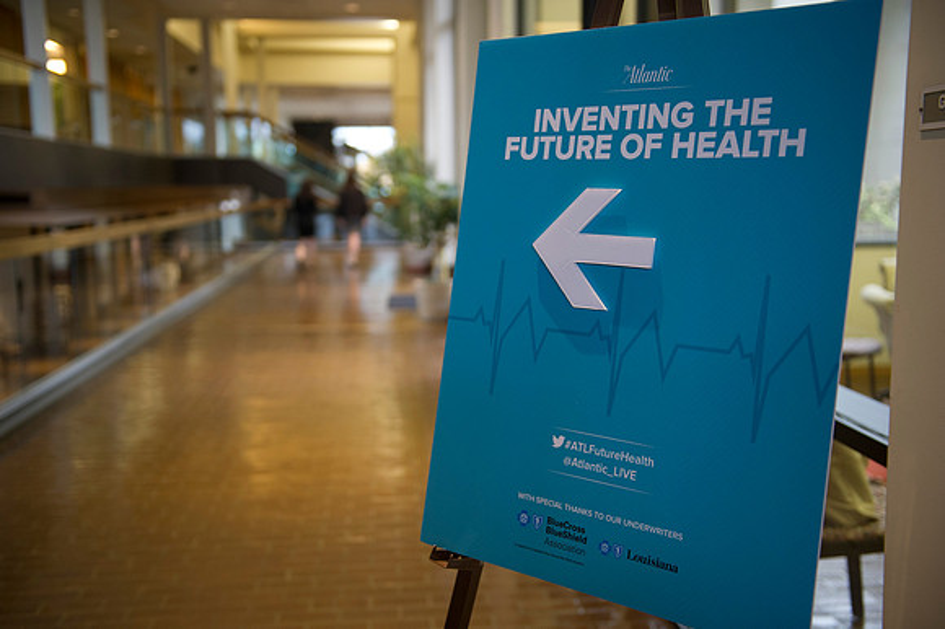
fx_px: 1049
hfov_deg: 48.5
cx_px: 472
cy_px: 314
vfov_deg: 33.4
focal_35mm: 40
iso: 1600
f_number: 2.8
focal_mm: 40
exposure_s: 1/60
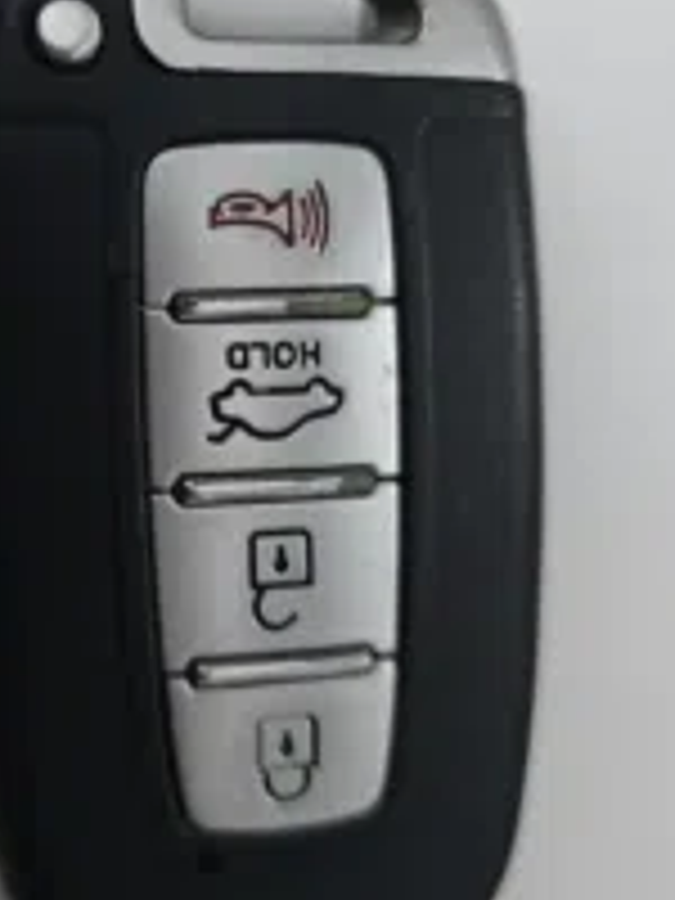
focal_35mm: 46
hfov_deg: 31.1
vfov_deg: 40.7
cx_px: 189
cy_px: 297
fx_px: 1196
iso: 1250
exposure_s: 1/100
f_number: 1.7
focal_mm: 6.3
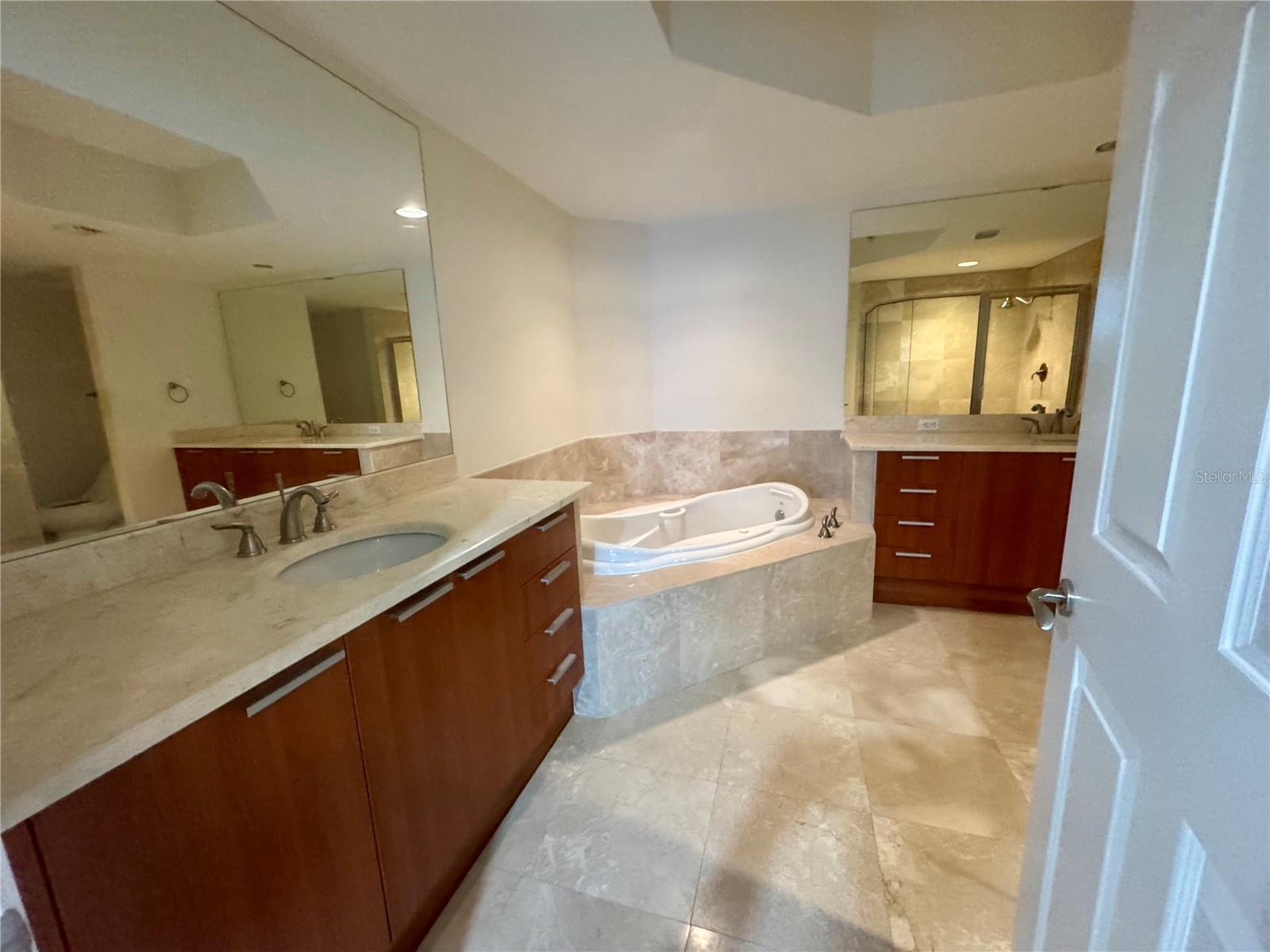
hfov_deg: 102.1
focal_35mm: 14
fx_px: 514
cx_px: 635
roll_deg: +2.8
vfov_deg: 85.7
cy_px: 476
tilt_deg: -13.2
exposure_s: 1/60
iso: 640
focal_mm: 2.22
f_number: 2.2
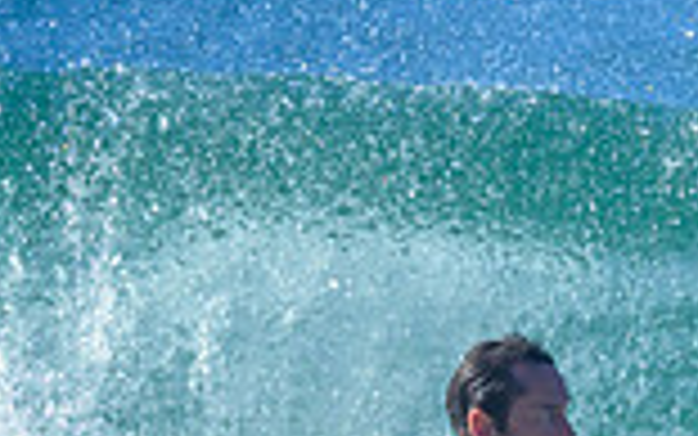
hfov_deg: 0.6
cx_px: 822
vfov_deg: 0.4
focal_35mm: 3671
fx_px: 69858
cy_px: 552
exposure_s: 1/2000
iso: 450
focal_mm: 800
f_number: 6.3
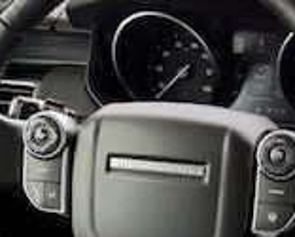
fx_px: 839
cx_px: 314
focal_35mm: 96
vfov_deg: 15.3
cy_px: 303
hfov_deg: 19.2
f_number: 1.78
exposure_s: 1/121
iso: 160
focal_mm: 6.76
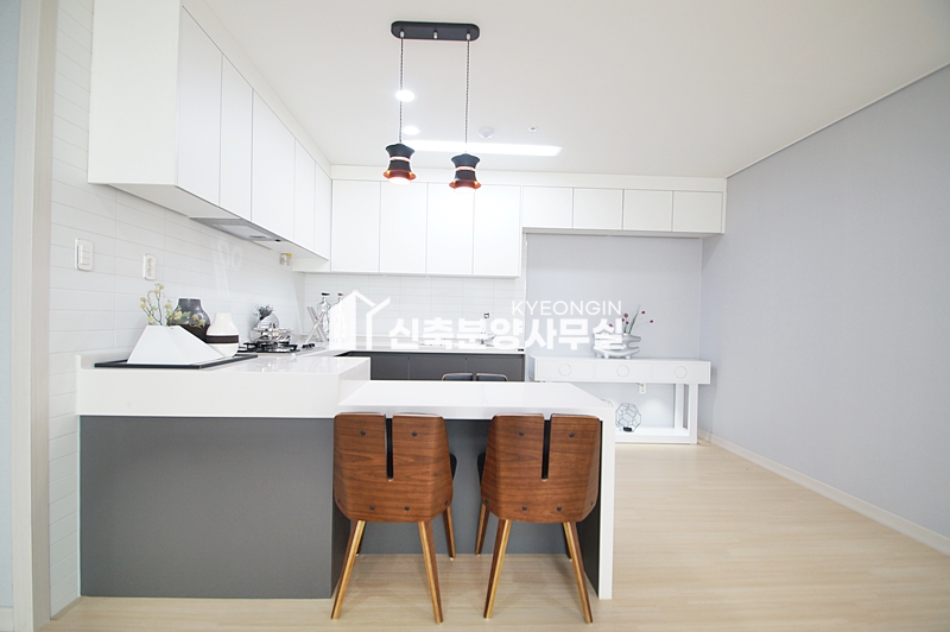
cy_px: 316
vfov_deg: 77.2
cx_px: 475
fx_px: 395
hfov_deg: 100.4
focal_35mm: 15
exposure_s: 1/60
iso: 400
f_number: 4
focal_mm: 10
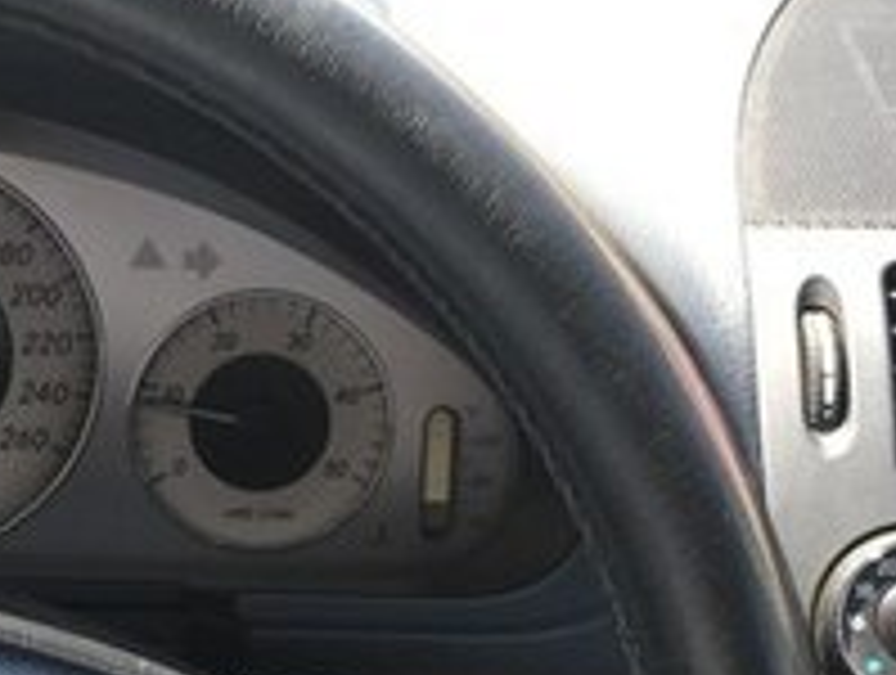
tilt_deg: -32.2
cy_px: 835
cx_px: 261
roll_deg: +0.0
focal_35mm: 96
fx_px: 2489
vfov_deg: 14.9
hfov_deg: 20.3
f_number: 2.2
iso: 25
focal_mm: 4.15
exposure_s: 1/100
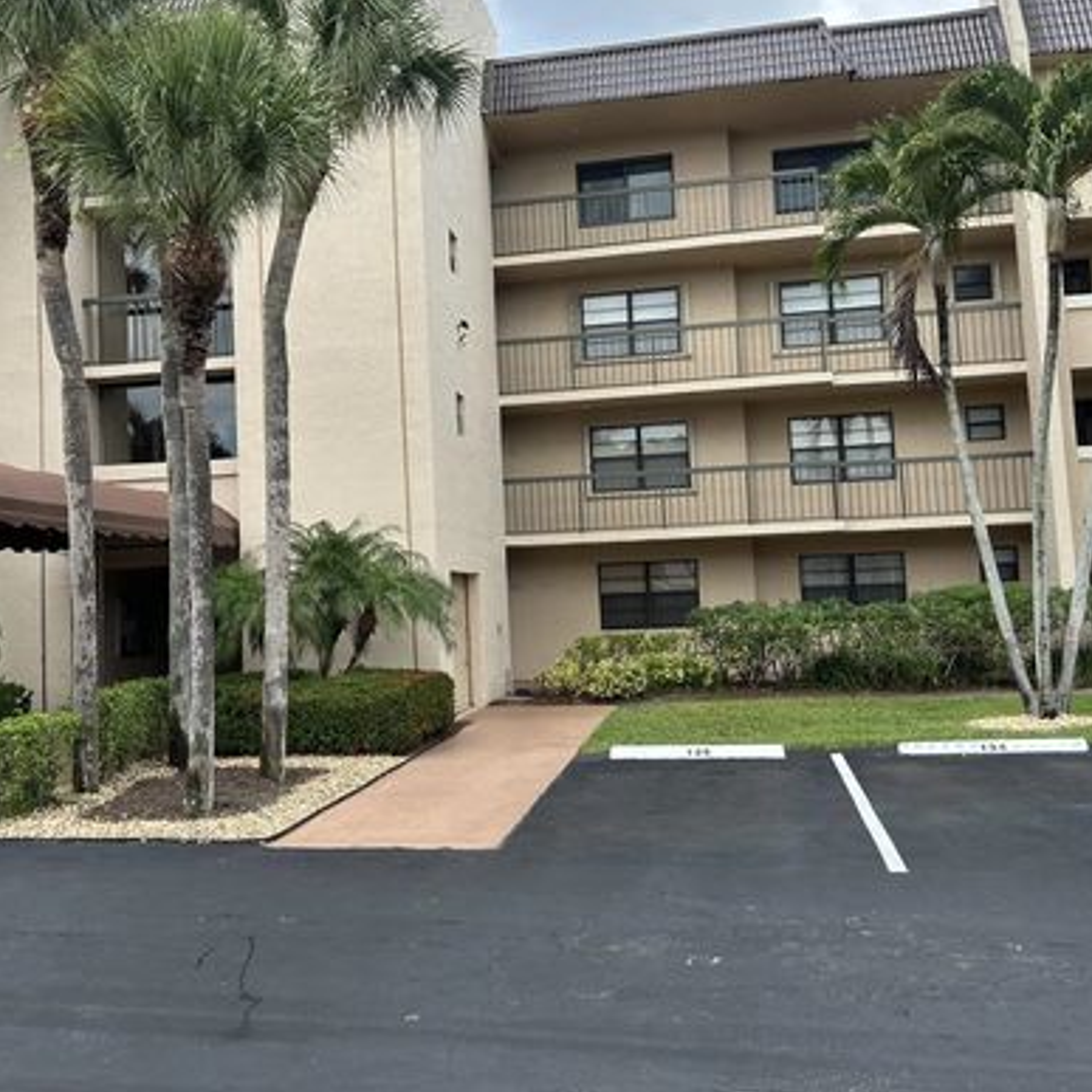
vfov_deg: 43.7
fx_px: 1356
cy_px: 463
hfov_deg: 43.7
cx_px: 443
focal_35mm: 38
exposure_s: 1/1196
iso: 50
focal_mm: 5.7
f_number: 1.5
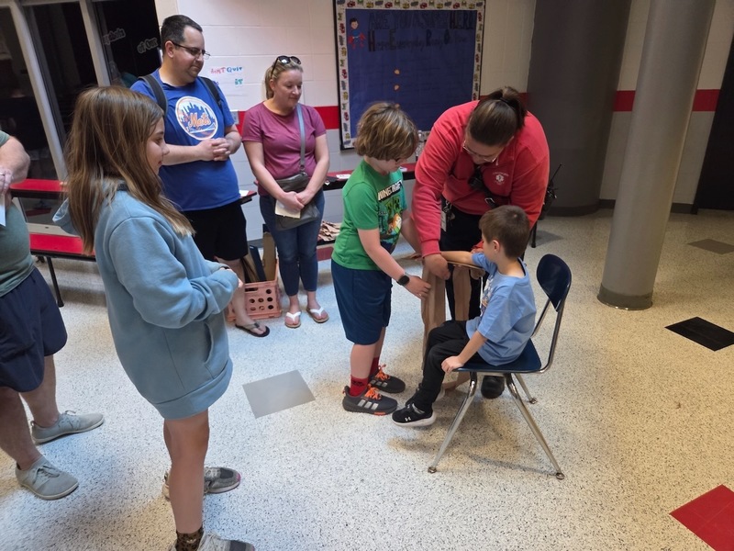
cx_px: 367
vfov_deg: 58.9
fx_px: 488
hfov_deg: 73.9
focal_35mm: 23
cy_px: 276
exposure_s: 1/120
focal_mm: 5.4
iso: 1000
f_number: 1.8
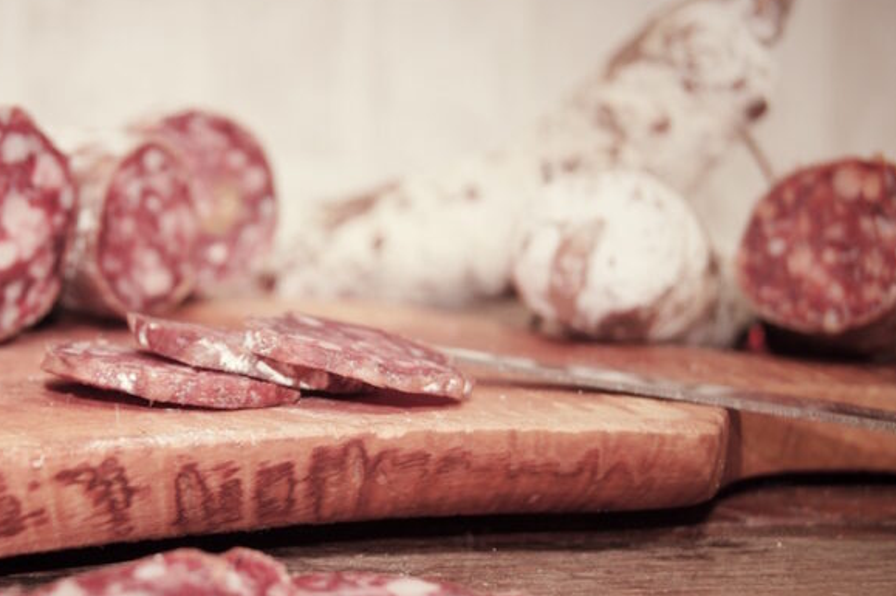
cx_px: 204
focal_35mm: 70
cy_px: 366
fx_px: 1741
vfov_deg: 19.4
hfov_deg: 28.4
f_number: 4.5
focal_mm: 30
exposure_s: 1/60
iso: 200
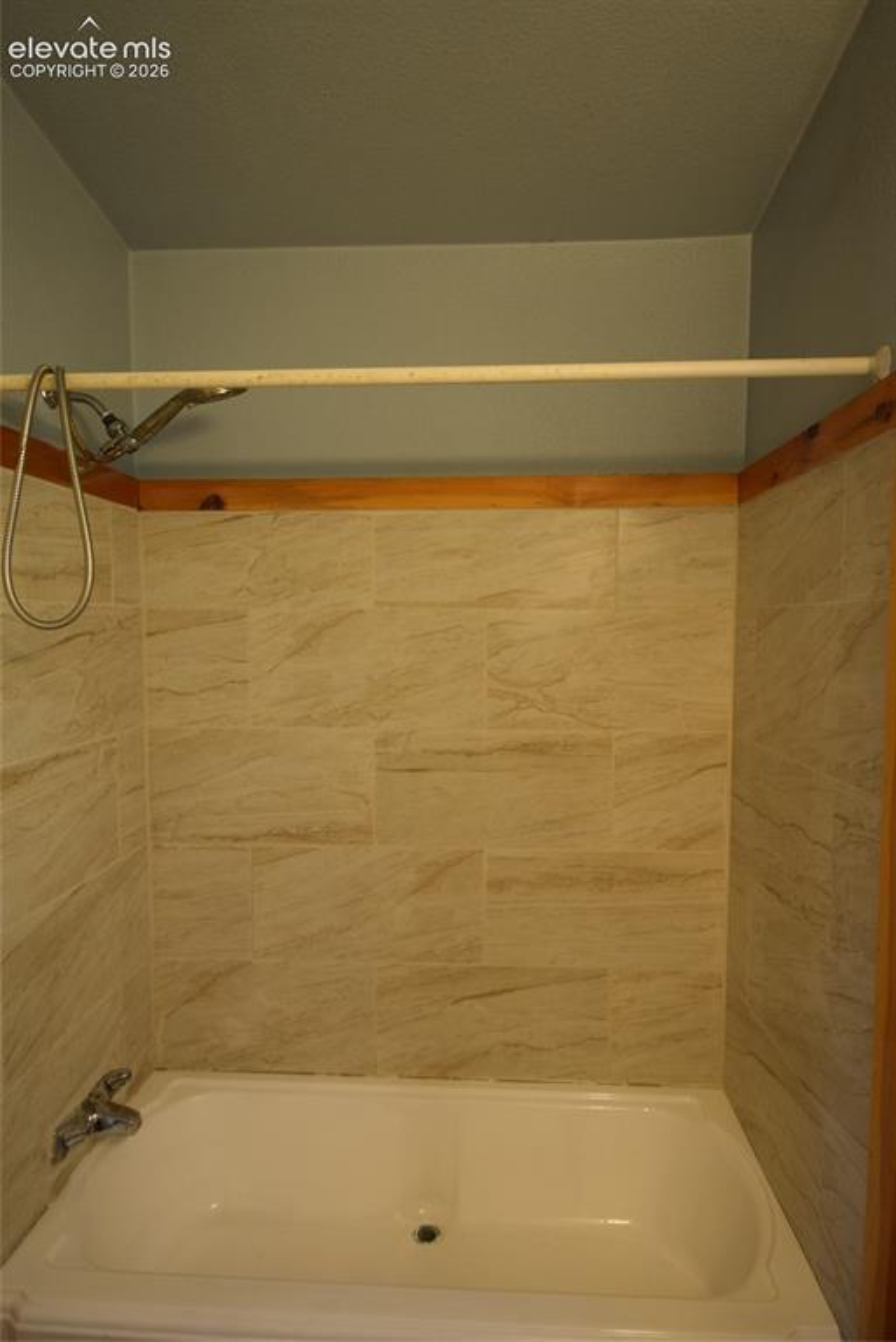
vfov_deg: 81.2
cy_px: 671
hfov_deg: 59.6
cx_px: 448
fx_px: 783
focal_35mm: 21
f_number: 4.5
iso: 400
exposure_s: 1/80
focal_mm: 14
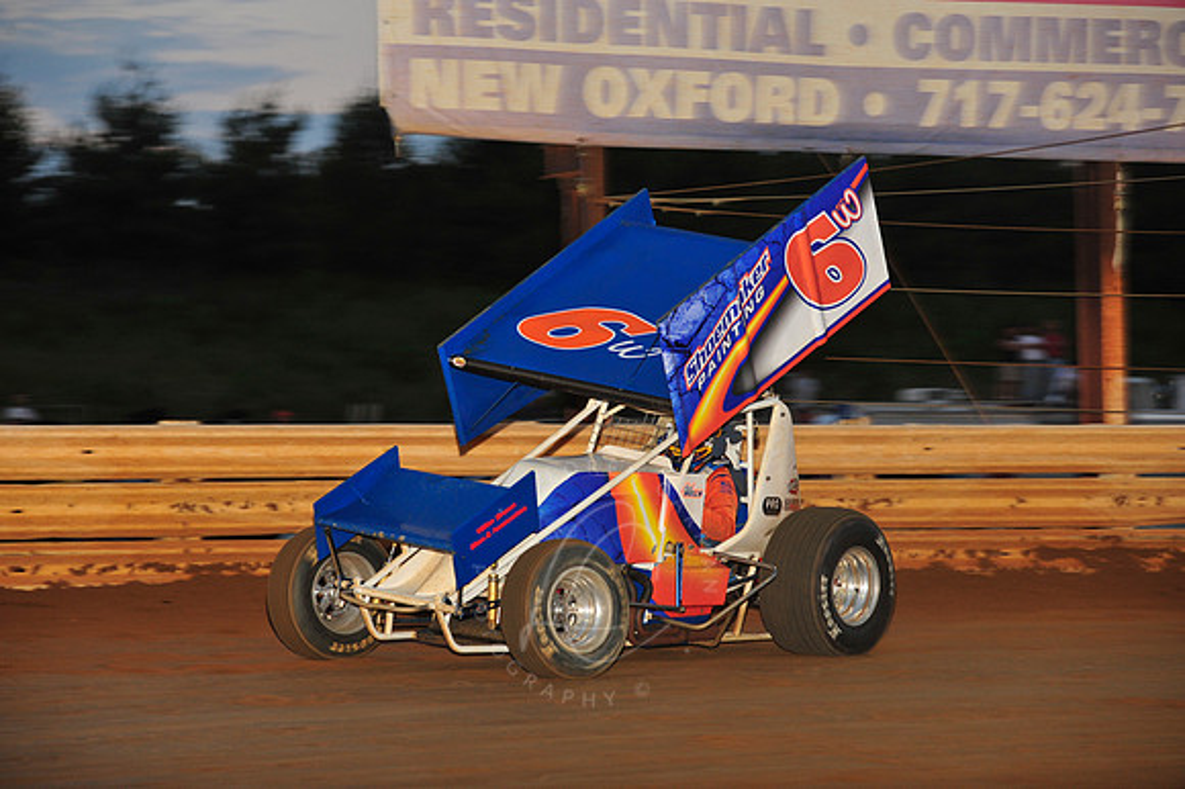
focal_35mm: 145
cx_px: 592
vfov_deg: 9.5
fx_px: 4770
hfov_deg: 14.2
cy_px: 394
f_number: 6.3
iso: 1000
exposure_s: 1/320
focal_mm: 145
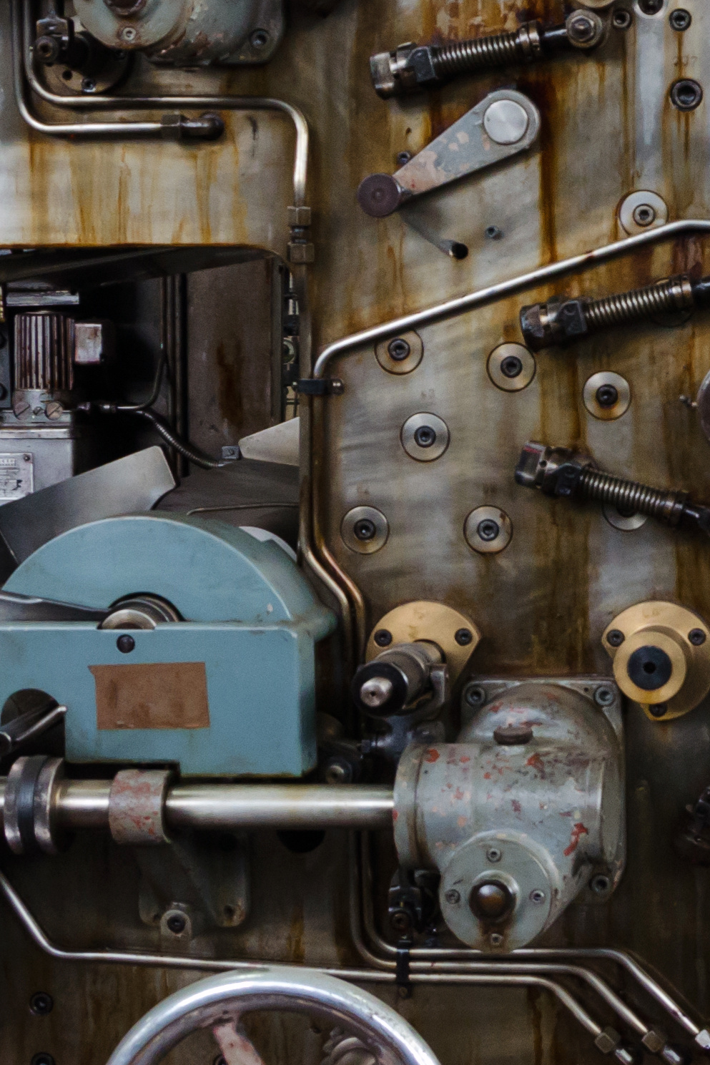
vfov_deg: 18.6
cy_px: 270
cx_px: 1121
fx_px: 3224
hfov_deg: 11.9
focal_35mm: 109
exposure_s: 1/13
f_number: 5
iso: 1000
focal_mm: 22
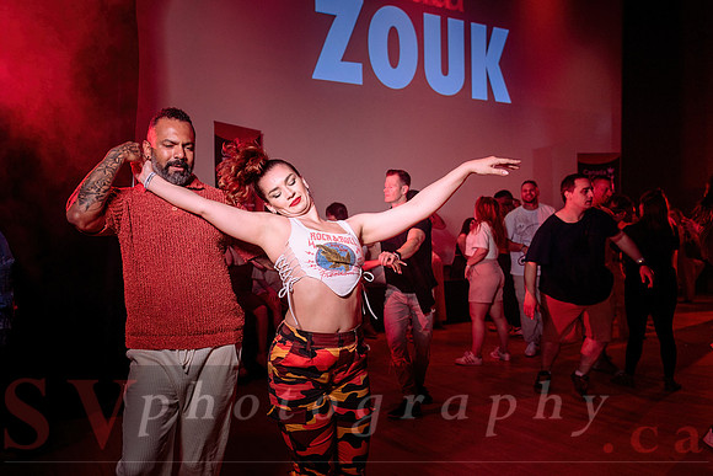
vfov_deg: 45.6
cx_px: 291
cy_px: 249
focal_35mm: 29
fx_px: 565
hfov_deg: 64.0
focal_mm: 24
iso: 1000
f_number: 3.2
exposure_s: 1/100
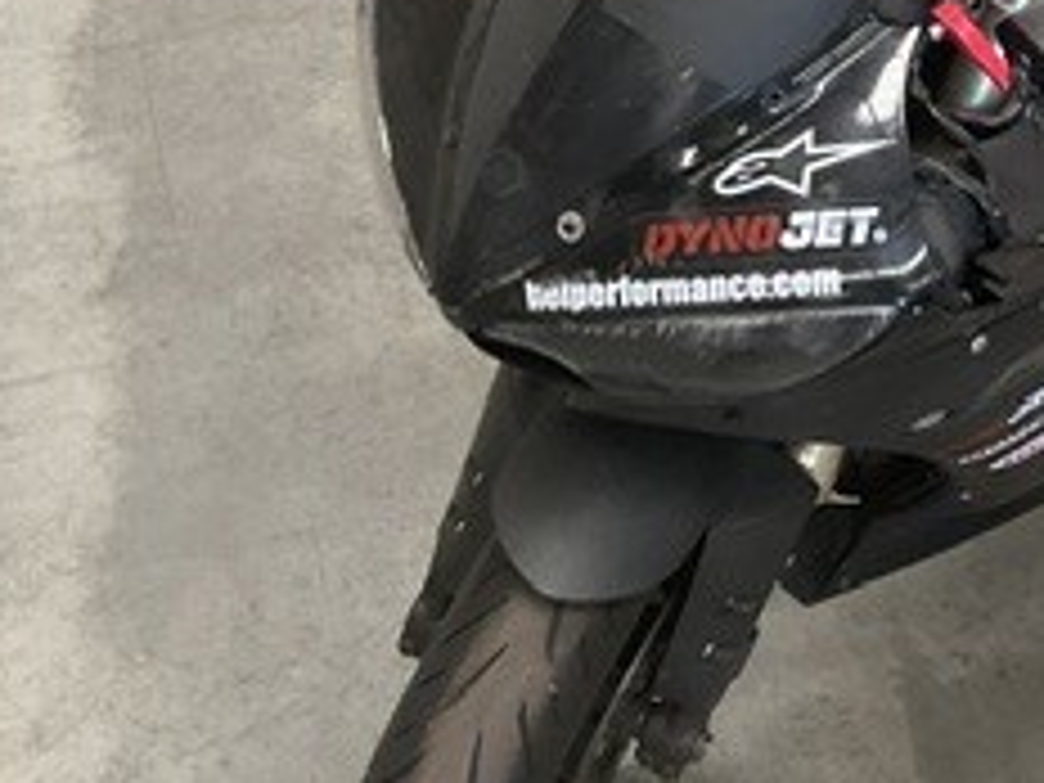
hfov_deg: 23.5
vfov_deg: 18.3
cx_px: 1026
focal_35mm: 80
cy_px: 220
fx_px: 2413
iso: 200
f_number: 1.8
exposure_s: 1/60
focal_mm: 3
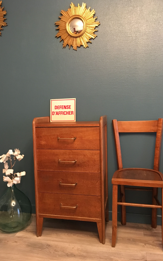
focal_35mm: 31
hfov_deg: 40.6
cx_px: 74
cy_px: 130
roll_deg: +1.1
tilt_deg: -4.7
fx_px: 220
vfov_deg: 61.2
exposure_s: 1/17
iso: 250
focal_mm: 4.15
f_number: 2.2
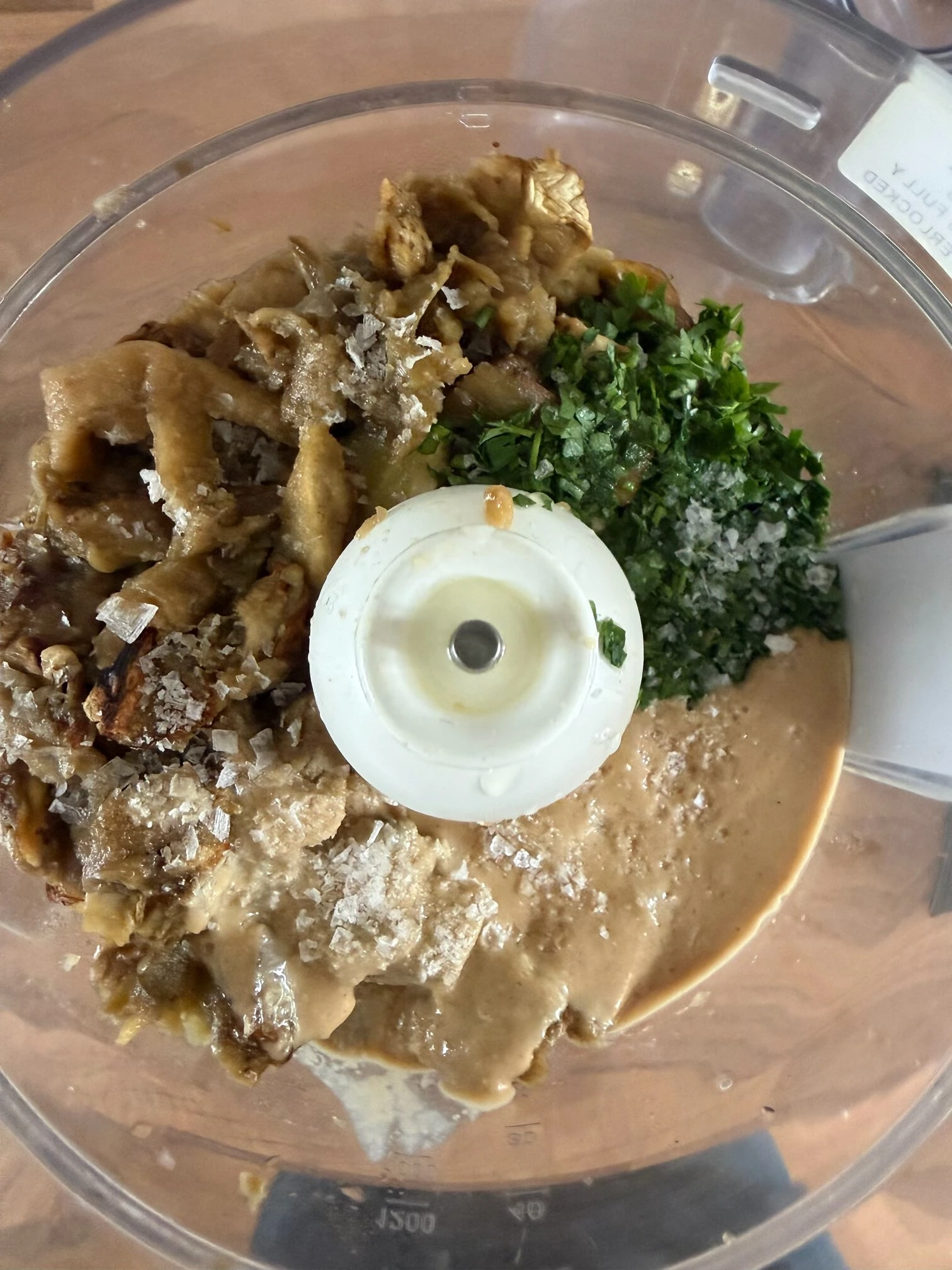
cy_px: 635
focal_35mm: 24
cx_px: 476
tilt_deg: -83.5
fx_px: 880
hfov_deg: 56.8
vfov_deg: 71.6
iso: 400
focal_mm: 2.22
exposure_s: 1/60
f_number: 2.2
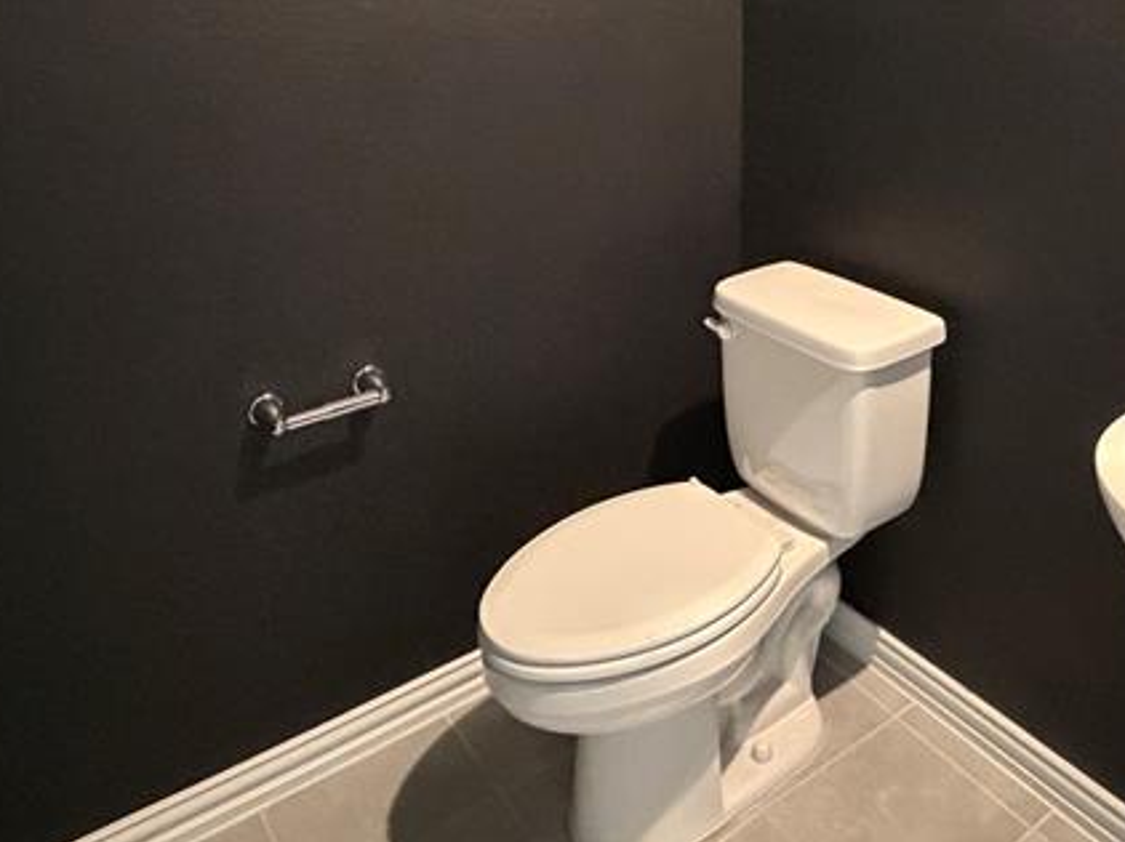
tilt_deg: -9.6
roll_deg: -0.4
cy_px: 40
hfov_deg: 52.1
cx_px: 813
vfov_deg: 38.1
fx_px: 1104
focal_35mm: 34
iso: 1000
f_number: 2.2
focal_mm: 2.22
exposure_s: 1/40
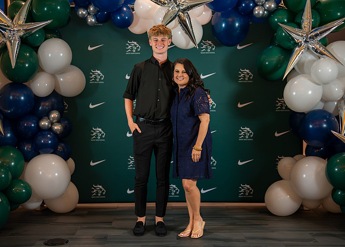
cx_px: 167
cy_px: 124
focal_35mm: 54
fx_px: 531
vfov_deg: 26.1
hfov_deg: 36.0
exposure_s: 1/500
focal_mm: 50
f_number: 1.2
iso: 1600
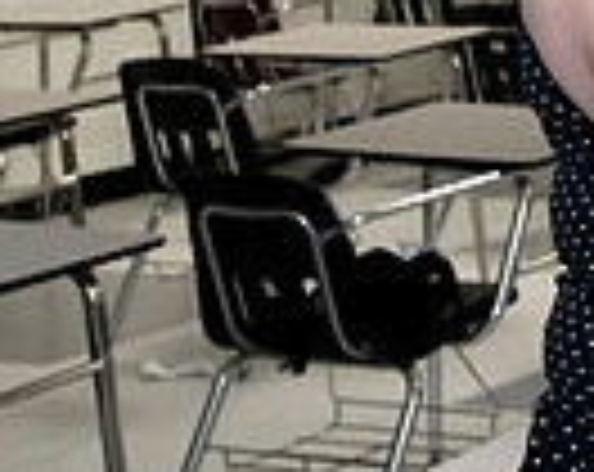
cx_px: 1300
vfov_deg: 11.9
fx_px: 2175
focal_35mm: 124
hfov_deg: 12.9
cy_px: -214
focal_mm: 30
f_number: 7.1
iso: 6400
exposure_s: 1/200
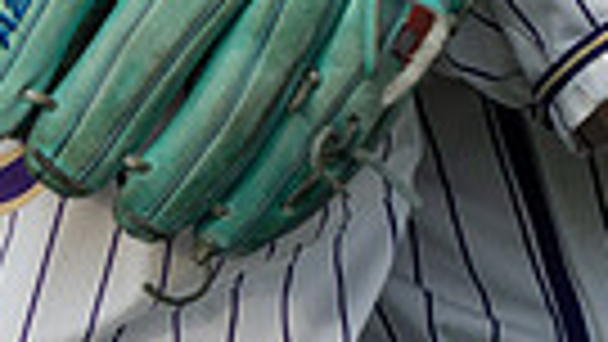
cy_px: -522
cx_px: 279
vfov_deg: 0.7
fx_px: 26767
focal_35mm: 1660
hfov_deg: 1.3
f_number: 6.3
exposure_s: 1/1250
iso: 800
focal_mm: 474
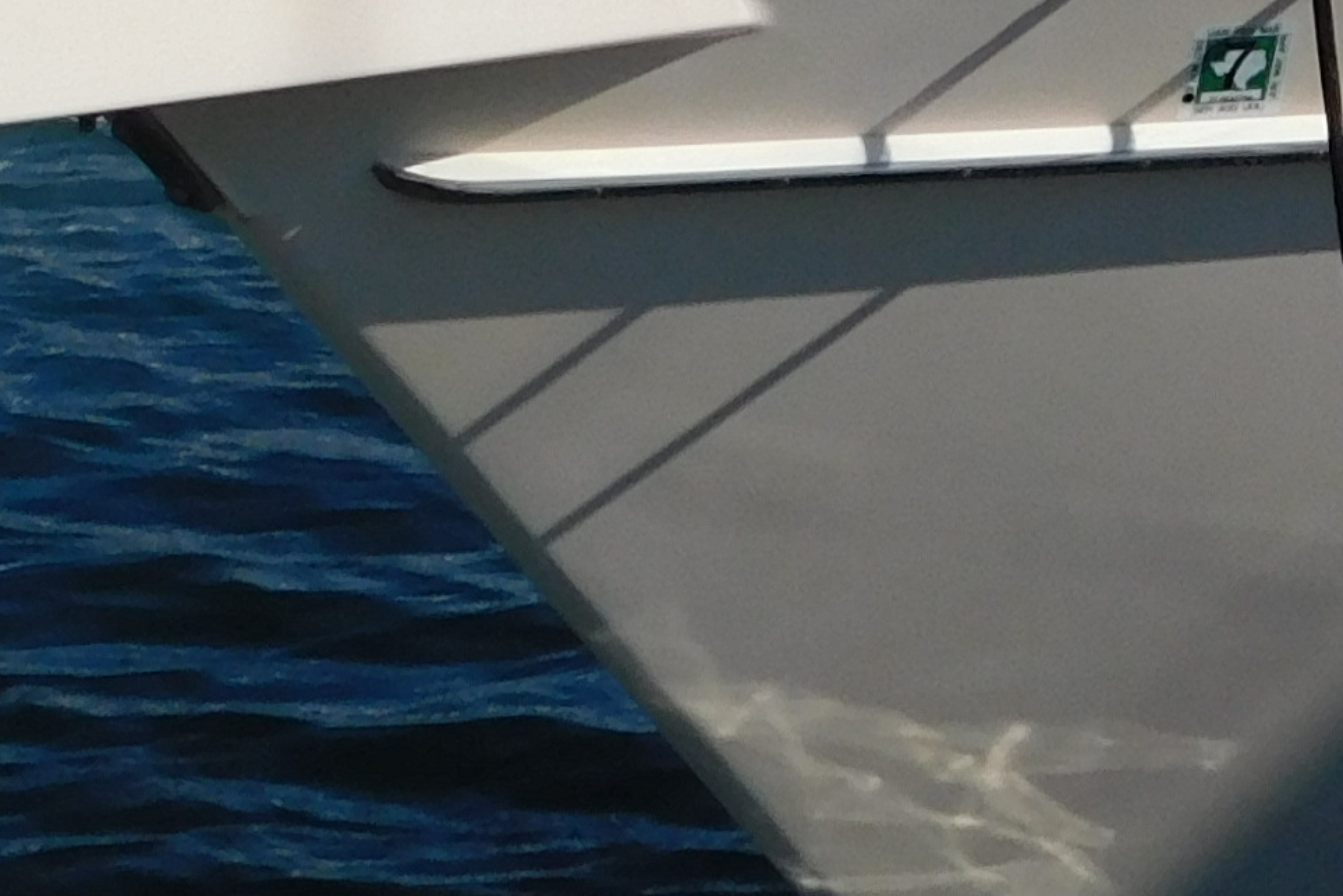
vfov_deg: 7.3
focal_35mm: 179
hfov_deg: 11.0
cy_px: -1133
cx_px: 2132
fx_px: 6678
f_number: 7
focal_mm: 6.3
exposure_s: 1/640
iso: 125
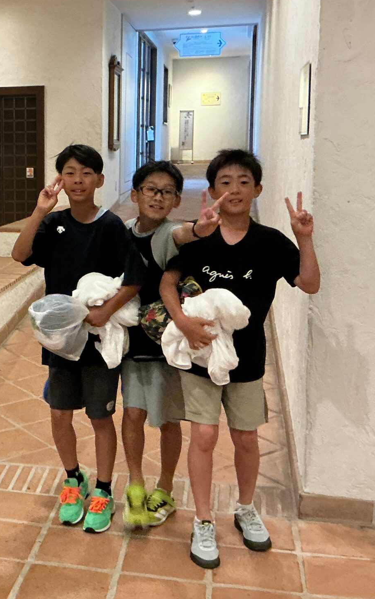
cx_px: -18
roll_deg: +0.2
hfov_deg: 22.8
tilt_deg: -7.6
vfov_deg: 37.4
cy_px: 251
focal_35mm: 54
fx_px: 883
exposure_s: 1/40
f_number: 1.8
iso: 320
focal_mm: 3
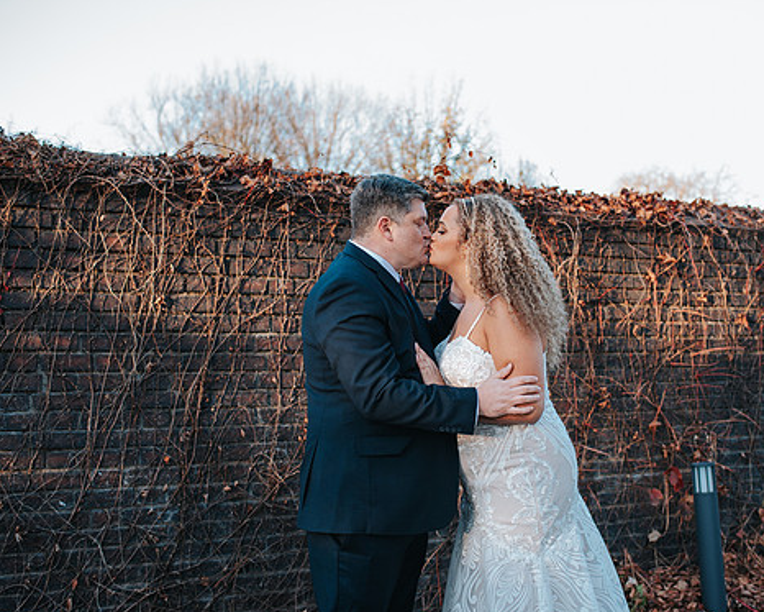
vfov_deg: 34.9
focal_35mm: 43
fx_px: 972
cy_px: 306
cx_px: 438
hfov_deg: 42.8
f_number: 2.8
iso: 640
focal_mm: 35
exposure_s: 1/500
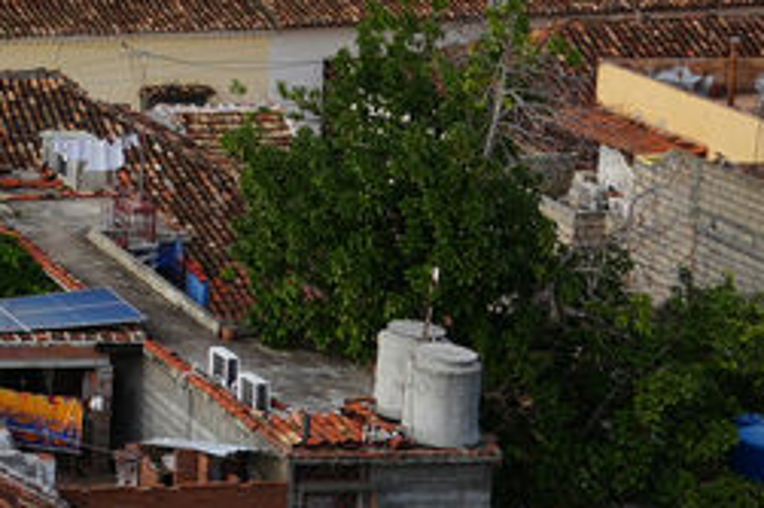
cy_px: -269
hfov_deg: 11.8
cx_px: -834
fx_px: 3245
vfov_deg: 8.7
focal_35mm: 153
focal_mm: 24
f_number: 8
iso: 100
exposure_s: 1/125
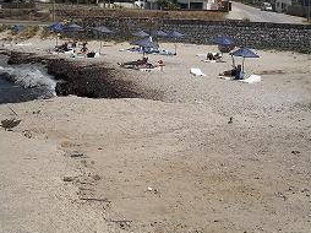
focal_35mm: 53
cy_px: 74
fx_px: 476
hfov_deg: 36.2
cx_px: 165
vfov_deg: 27.3
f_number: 5.6
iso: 64
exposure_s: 1/620
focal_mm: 5.7
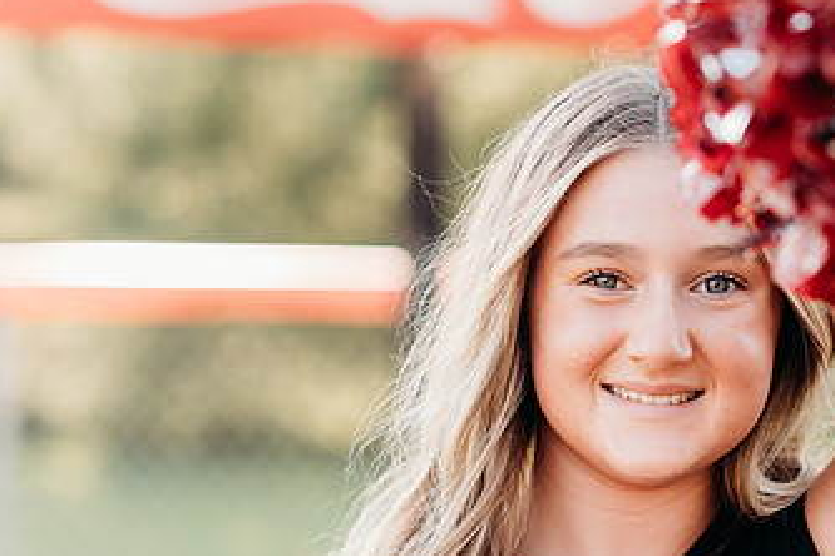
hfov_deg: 13.8
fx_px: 3433
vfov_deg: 9.3
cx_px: 675
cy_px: 412
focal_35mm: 148
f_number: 2.8
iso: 200
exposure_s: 1/500
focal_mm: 85
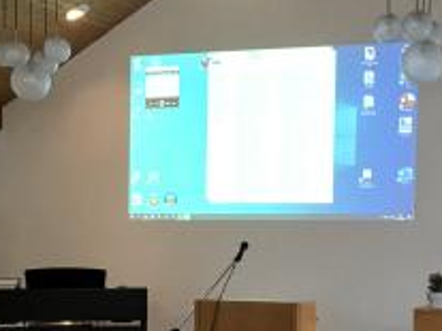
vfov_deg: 23.9
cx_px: 253
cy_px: 315
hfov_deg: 32.7
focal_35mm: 59
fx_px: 753
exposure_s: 1/33
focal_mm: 4.15
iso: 64
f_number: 2.2
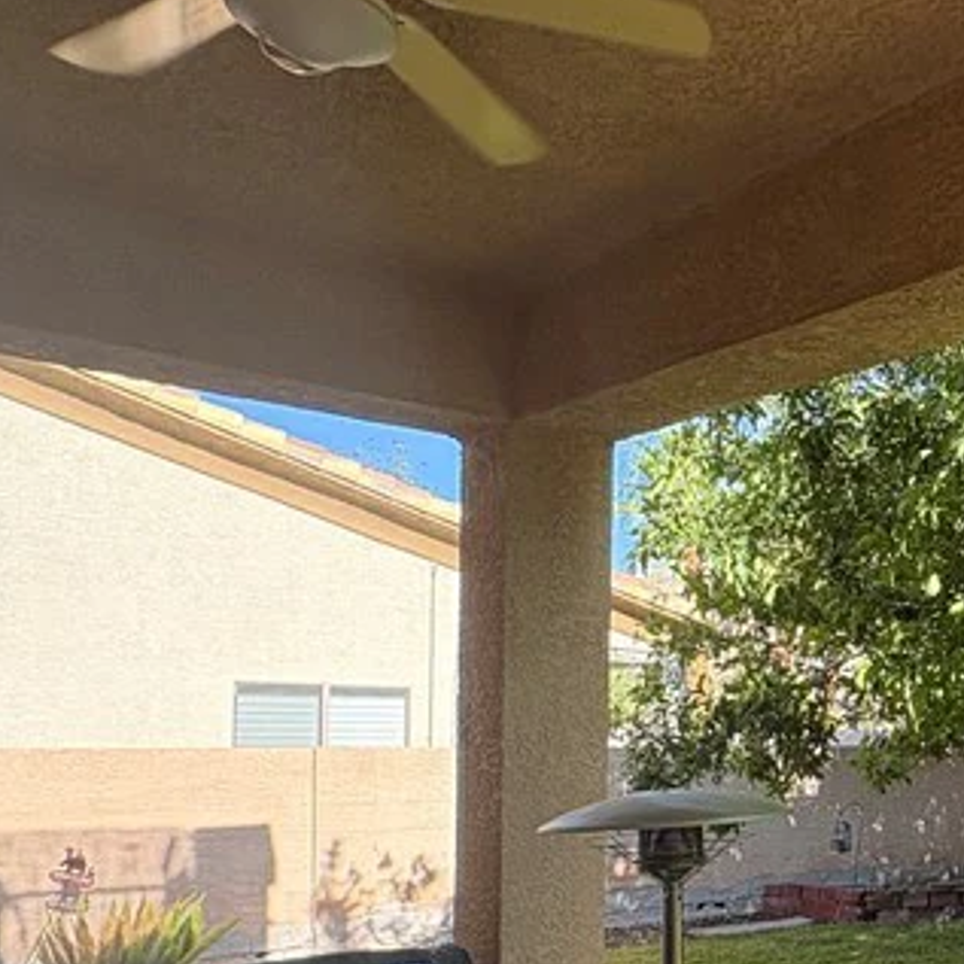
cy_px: 706
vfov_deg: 40.8
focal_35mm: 40
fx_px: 1260
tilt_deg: +1.3
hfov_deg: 35.2
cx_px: 1086
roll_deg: -0.2
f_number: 2.2
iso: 64
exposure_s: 1/295
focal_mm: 2.22
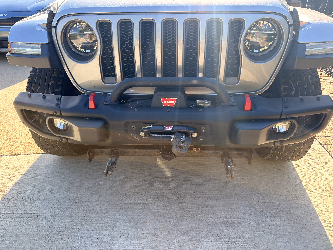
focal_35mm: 26
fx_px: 250
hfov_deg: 67.3
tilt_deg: -29.3
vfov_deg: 53.1
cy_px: 125
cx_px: 166
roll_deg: +1.2
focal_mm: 5.96
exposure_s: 1/601
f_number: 1.6
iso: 64
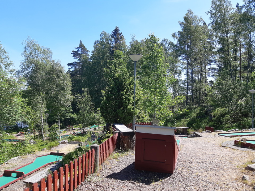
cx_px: 128
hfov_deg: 67.3
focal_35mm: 26
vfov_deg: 53.1
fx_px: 192
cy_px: 96
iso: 40
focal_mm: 3.93
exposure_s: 1/943
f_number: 1.7
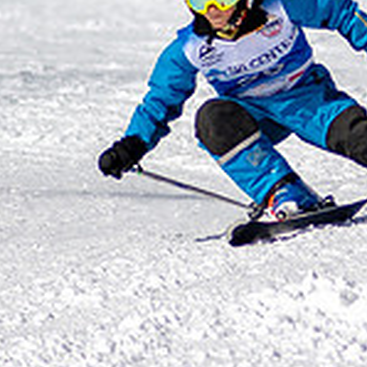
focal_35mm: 2241
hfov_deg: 0.8
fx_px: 26880
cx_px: 323
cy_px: 98
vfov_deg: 0.8
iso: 100
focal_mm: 300
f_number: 2.8
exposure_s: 1/6400
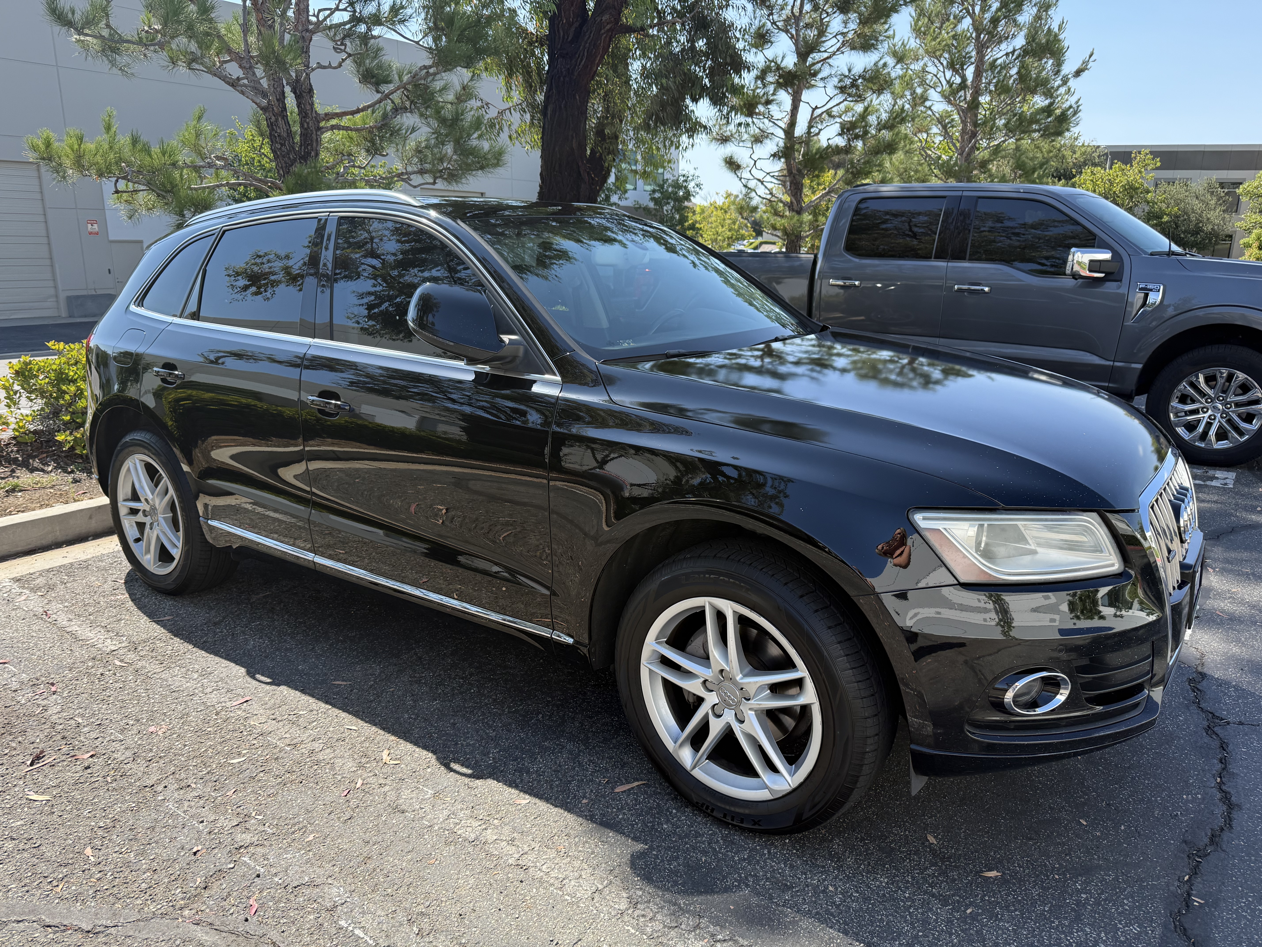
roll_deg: -0.3
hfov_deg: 71.6
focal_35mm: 24
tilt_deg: -14.7
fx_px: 875
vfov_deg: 56.8
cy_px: 474
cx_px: 631
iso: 100
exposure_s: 1/1522
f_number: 1.78
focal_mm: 6.76
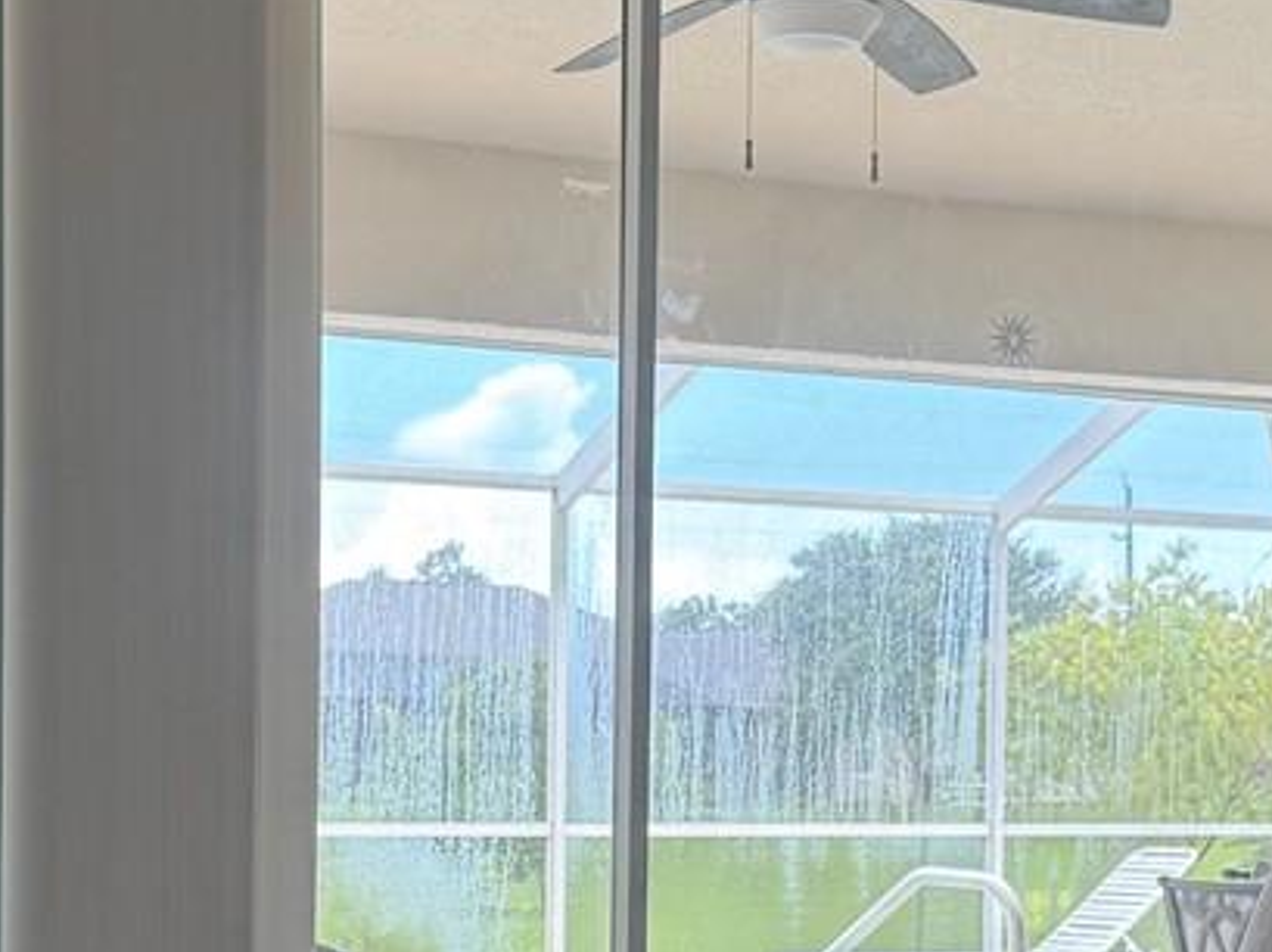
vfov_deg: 15.5
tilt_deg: -1.6
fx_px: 3451
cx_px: 759
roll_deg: -0.9
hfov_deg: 20.9
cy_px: 837
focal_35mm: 94
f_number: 1.78
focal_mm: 6.76
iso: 50
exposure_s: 1/121
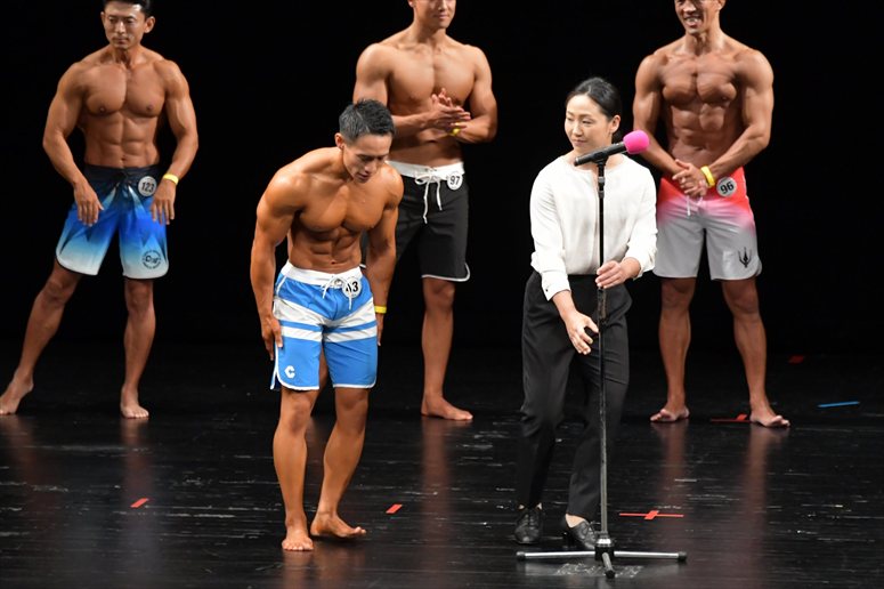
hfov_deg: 7.2
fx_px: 6995
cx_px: 442
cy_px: 294
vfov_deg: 4.8
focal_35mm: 285
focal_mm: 190
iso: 3200
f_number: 5.6
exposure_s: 1/400
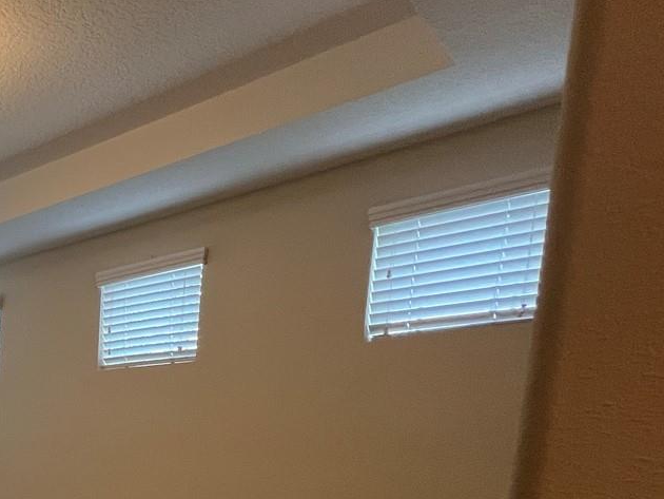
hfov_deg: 37.7
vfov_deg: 36.6
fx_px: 633
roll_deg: -1.2
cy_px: 542
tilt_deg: -7.2
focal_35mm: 33
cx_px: -171
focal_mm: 1.57
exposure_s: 1/60
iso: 200
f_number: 1.8
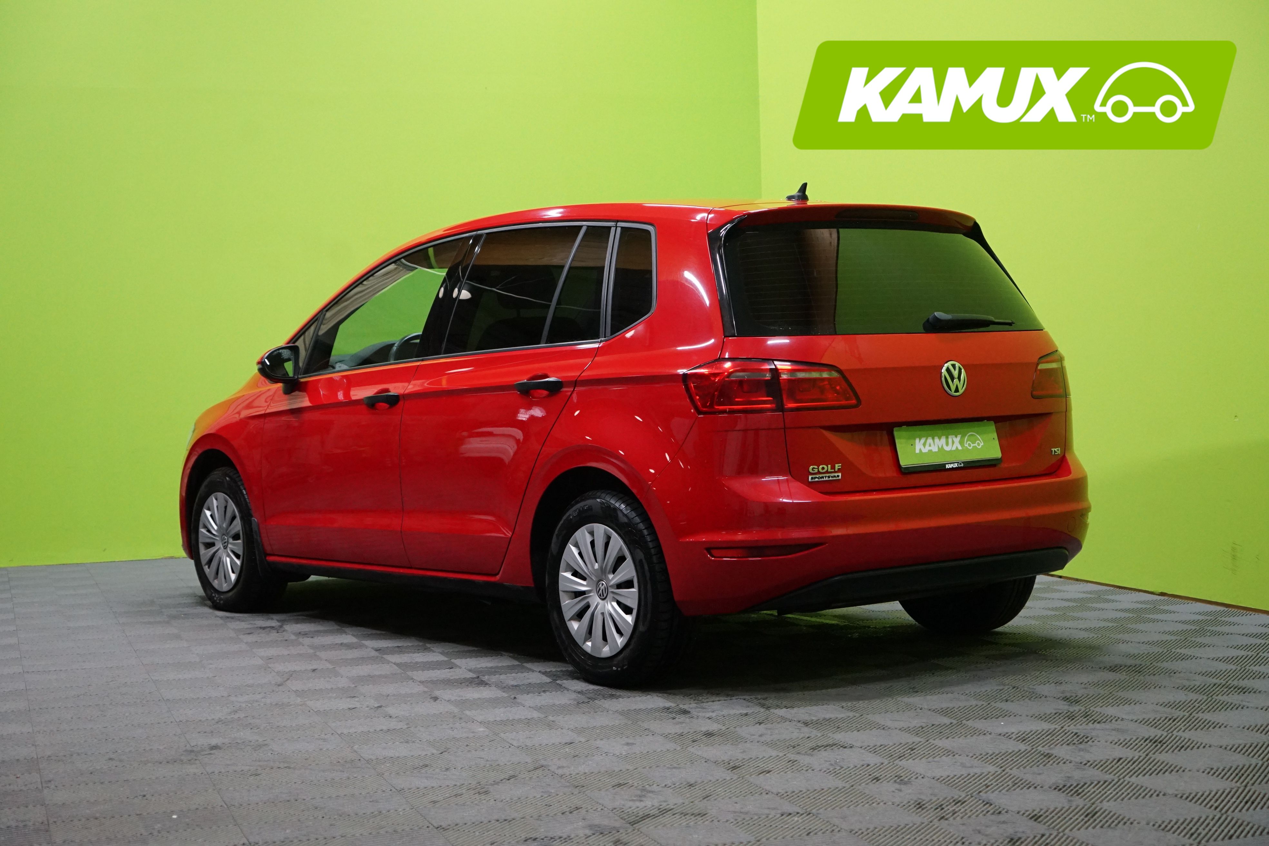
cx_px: 634
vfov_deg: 25.5
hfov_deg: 37.5
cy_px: 423
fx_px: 1868
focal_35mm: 53
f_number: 4.5
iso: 4000
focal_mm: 53
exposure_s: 1/400
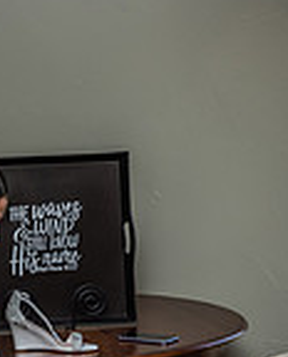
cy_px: 273
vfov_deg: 16.3
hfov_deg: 13.1
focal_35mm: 117
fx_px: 1241
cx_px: 17
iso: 160
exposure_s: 1/200
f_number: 4.5
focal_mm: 40
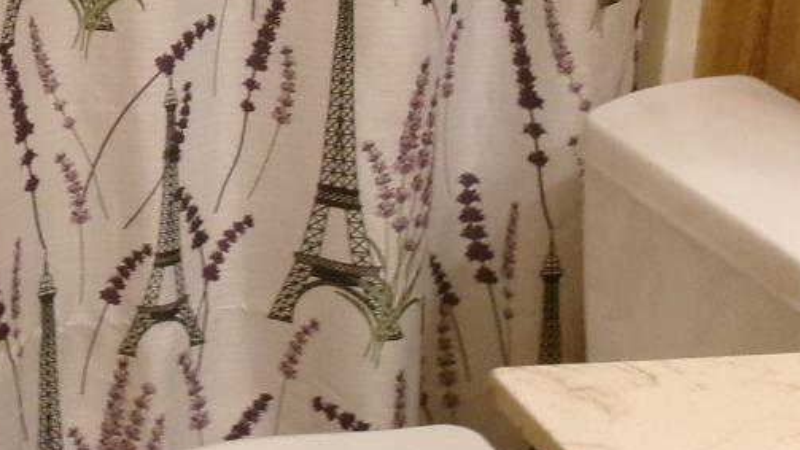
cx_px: -232
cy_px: 68
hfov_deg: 21.3
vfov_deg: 13.2
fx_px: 1930
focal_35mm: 91
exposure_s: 1/17
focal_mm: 5.1
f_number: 3.9
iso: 566
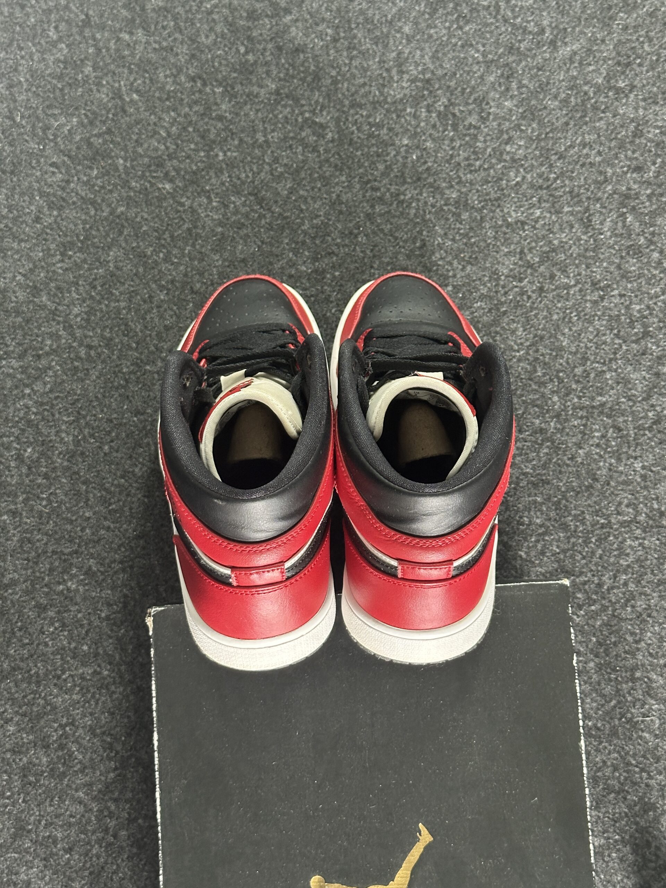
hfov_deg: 30.3
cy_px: 444
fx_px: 1231
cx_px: 333
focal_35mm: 48
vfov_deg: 39.7
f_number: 1.78
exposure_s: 1/33
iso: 400
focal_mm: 6.86
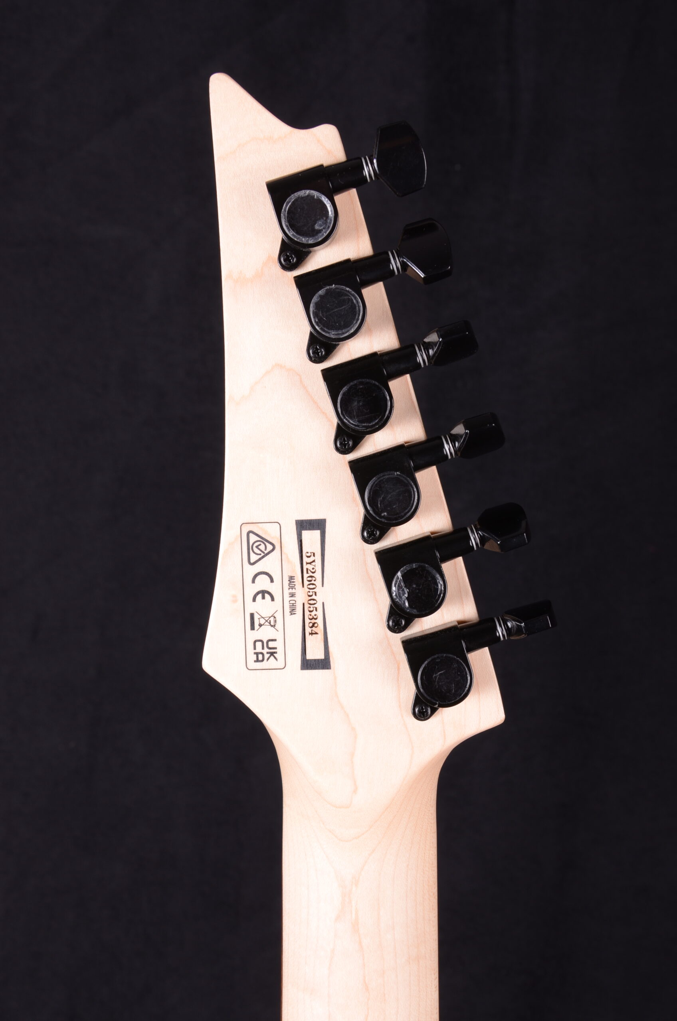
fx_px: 1487
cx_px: 338
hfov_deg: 25.6
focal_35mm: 52
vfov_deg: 37.9
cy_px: 510
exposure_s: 1/200
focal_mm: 35
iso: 200
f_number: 11
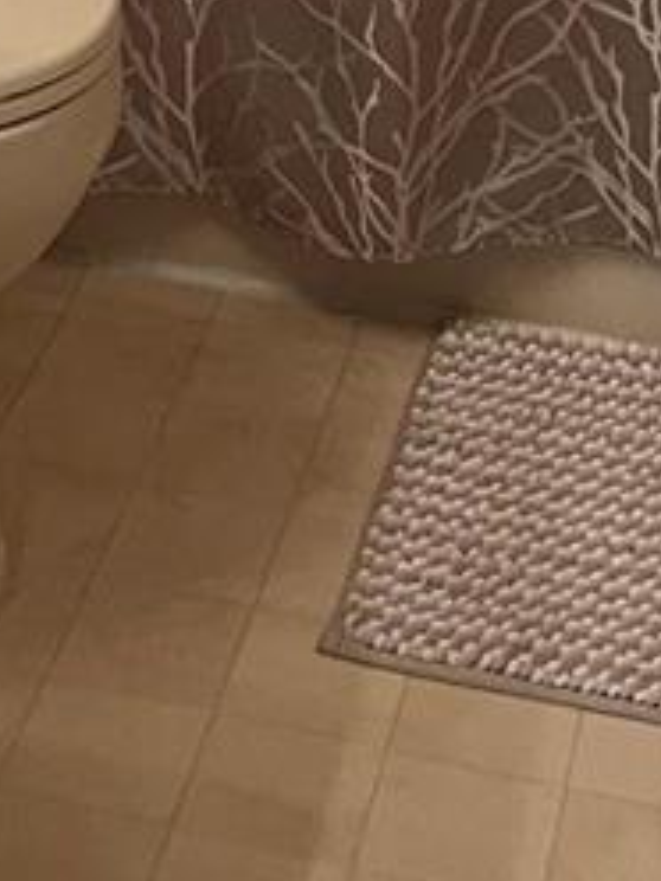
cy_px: -1187
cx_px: 7
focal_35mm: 126
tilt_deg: -4.1
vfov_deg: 12.5
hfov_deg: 11.6
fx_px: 3208
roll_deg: -0.5
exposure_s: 1/60
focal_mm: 4.2
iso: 100
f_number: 1.6
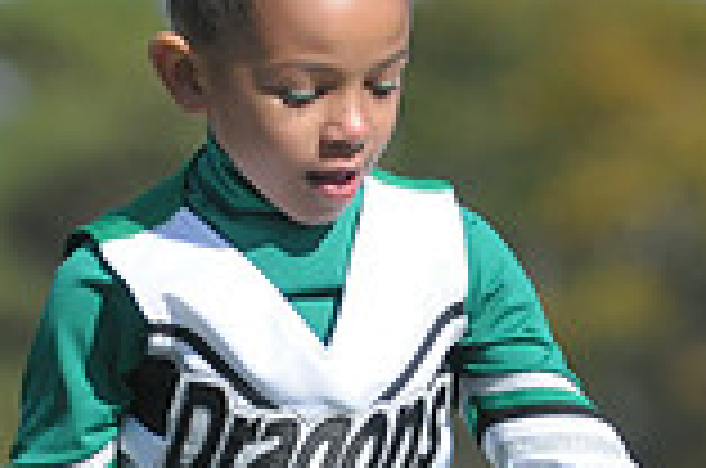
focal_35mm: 1161
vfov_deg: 1.2
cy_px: 754
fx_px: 22722
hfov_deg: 1.8
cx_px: 351
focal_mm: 210
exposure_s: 1/8000
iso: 1000
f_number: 4
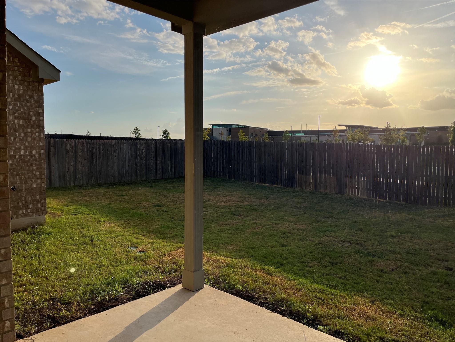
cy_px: 171
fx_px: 342
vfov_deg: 53.1
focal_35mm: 26
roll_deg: +0.3
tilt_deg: -1.8
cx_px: 228
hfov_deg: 67.3
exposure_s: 1/6494
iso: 50
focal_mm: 5.1
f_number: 1.6
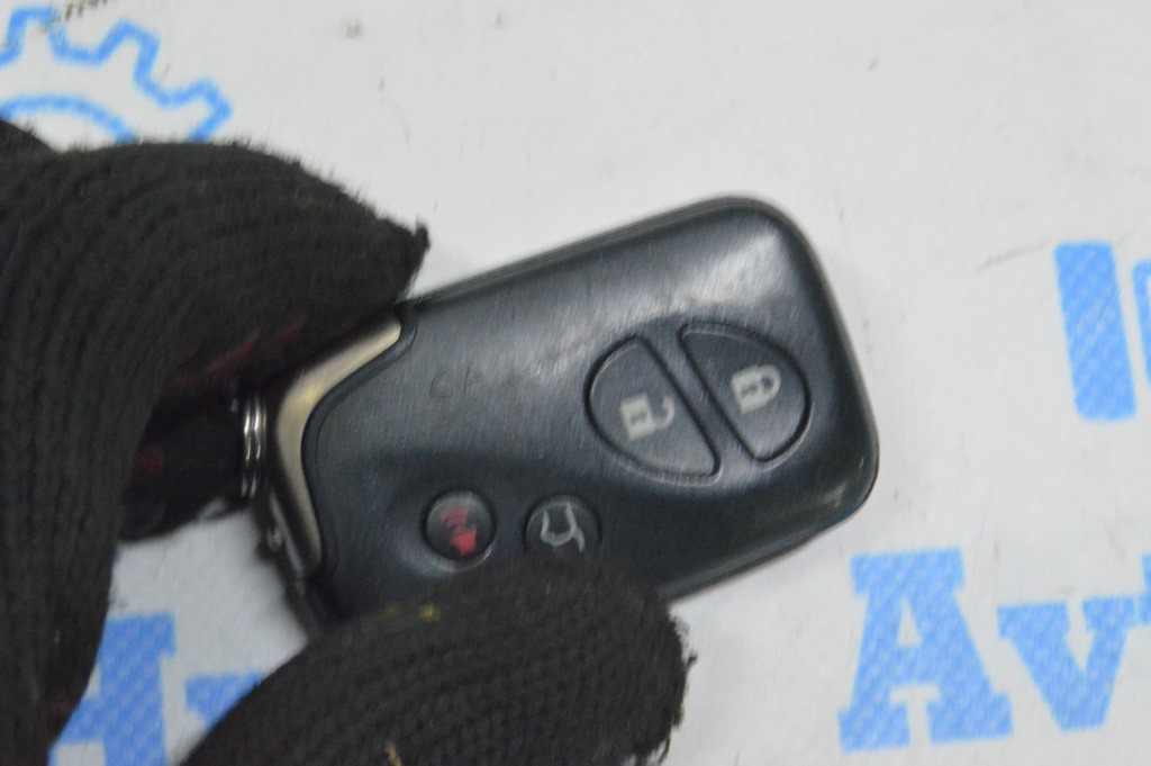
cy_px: 383
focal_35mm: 82
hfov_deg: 24.6
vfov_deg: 16.5
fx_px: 2636
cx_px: 576
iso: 6400
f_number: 20
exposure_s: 1/15
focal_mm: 55
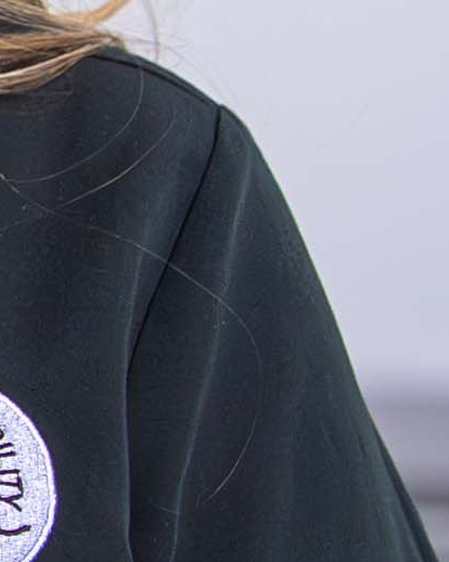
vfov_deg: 4.2
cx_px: -1370
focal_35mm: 460
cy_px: 239
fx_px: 7645
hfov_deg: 3.2
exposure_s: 1/250
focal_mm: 61
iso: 1000
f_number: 2.8
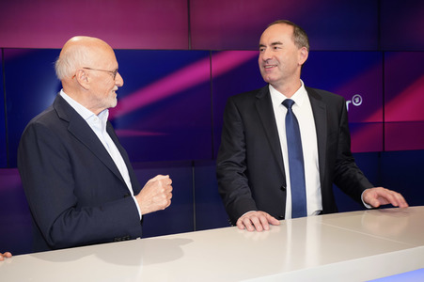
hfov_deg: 53.2
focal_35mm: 36
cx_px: 212
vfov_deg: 36.8
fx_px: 424
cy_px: 141
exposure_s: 1/125
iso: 2000
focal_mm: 36
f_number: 5
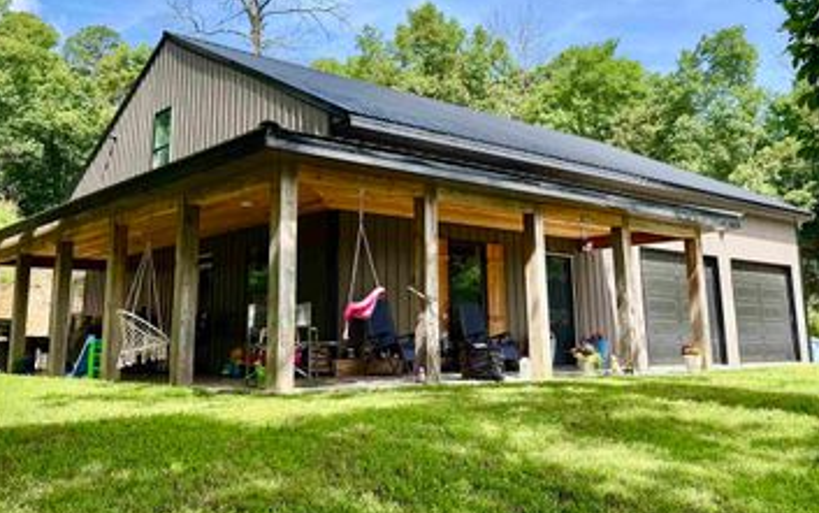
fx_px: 804
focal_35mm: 36
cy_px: 161
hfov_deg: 54.0
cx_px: 399
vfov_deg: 35.0
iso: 80
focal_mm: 6.76
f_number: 1.78
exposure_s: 1/2611
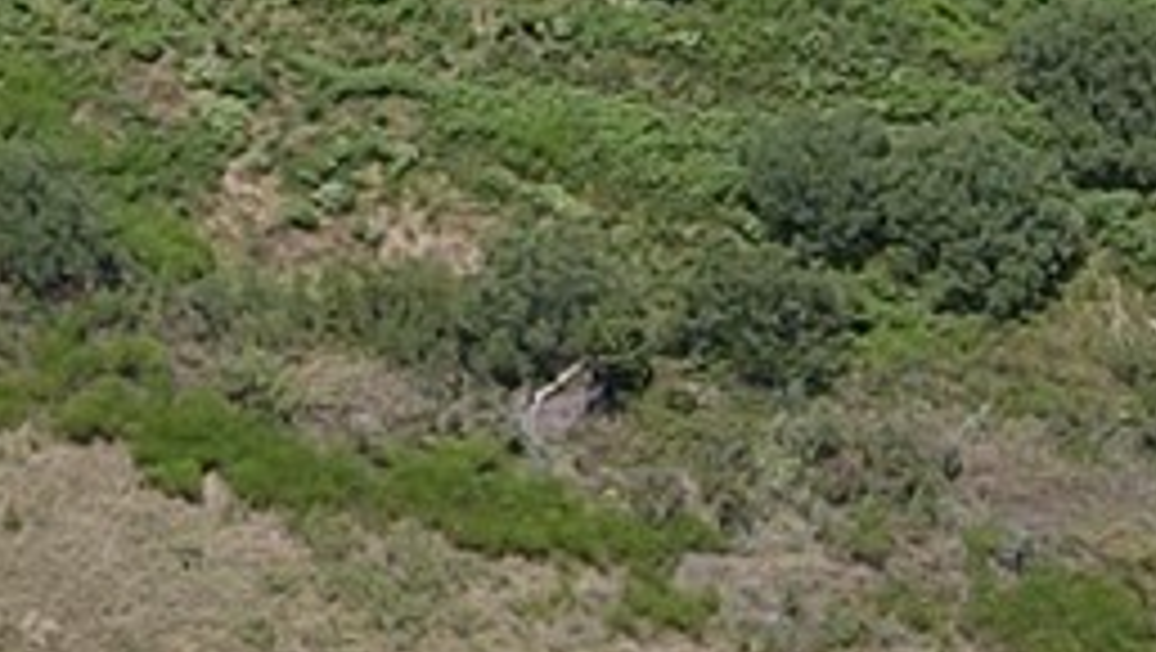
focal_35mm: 208
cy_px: -1556
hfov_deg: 10.0
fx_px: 6380
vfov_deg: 5.4
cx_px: -621
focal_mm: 4.5
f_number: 2.8
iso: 100
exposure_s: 1/500
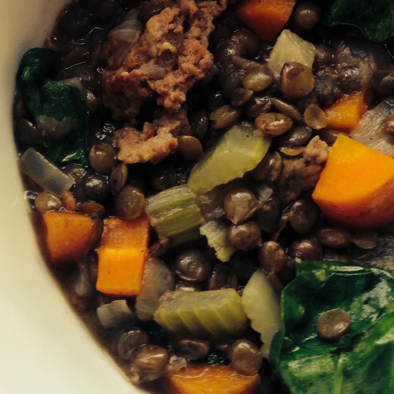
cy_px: 269
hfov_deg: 23.3
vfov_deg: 23.2
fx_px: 953
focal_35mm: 74
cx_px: 142
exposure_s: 1/24
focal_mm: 4.12
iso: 50
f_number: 2.4
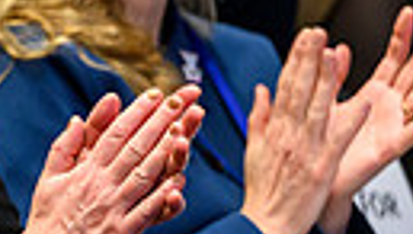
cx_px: -413
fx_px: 7721
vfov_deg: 1.7
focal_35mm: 704
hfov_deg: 3.0
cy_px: 98
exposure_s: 1/200
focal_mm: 150
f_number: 3.2
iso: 3200
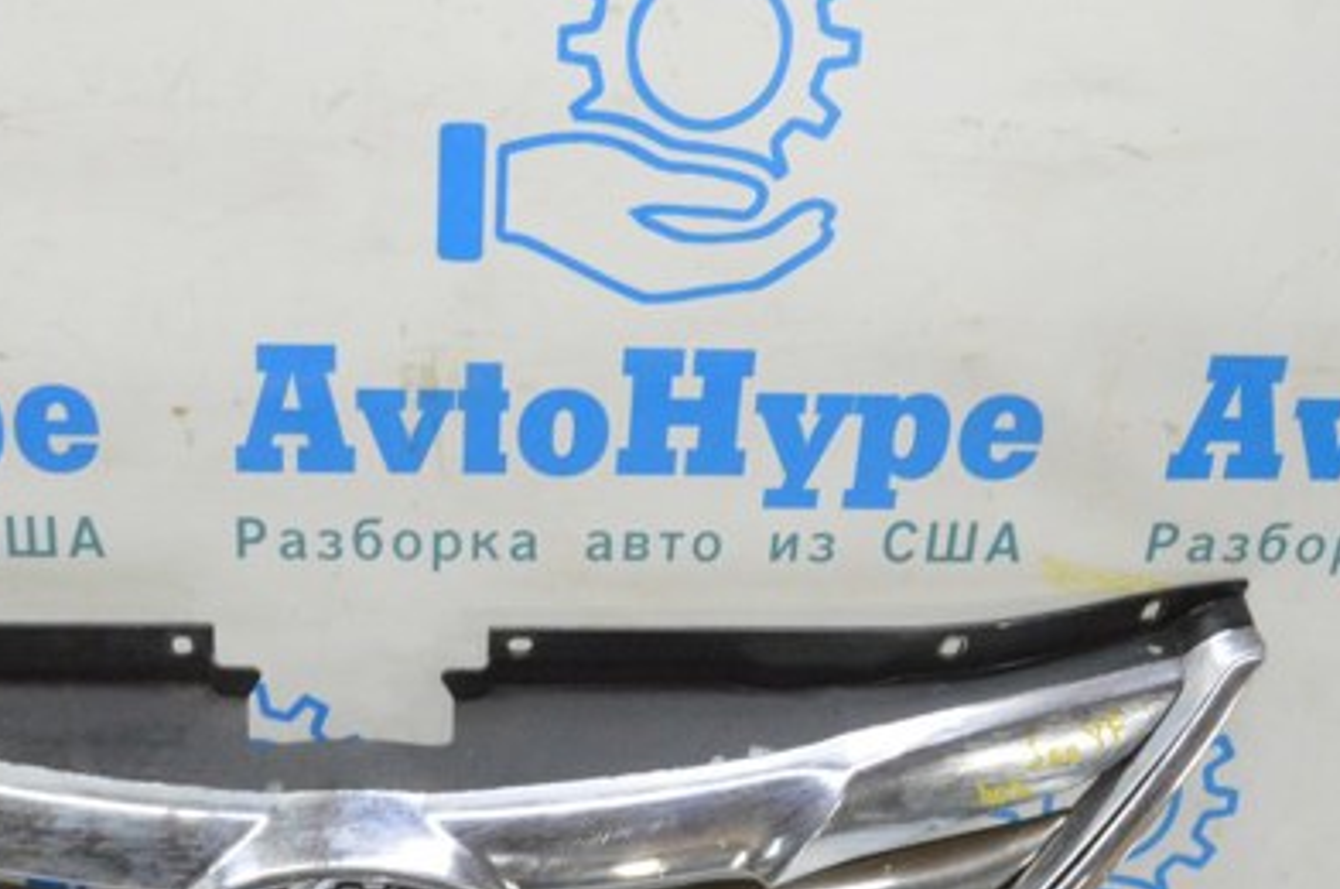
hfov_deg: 39.6
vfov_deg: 27.1
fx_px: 1821
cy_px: 668
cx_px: 386
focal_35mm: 49
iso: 6400
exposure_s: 1/15
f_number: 20
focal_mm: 20
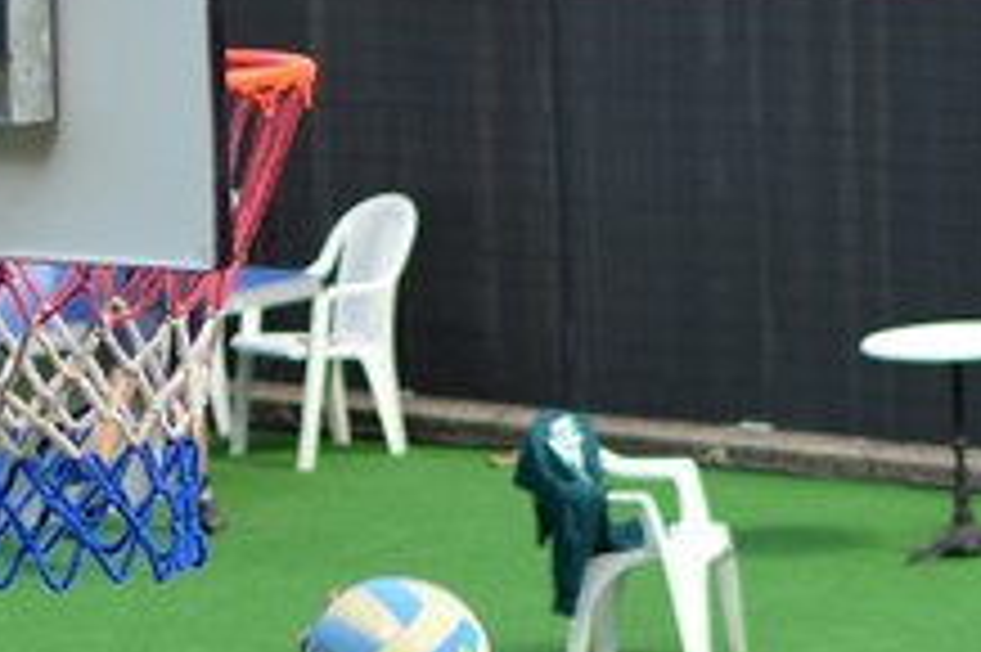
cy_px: 564
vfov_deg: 5.6
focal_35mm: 246
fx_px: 6708
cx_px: 1224
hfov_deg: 8.3
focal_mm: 35
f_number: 1.8
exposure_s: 1/800
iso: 100
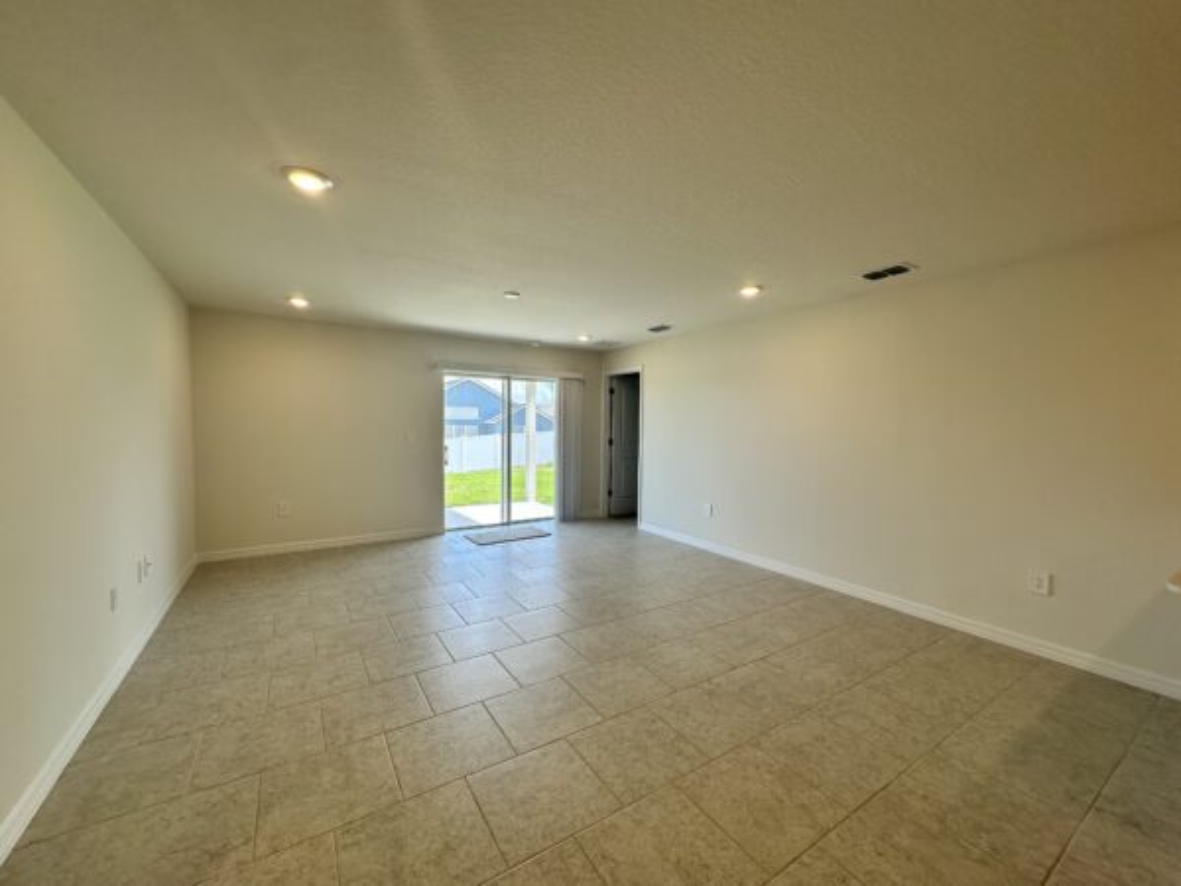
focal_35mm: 14
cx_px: 590
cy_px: 443
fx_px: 478
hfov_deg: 102.1
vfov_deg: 85.7
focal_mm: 2.22
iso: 40
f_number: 2.2
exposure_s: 1/152
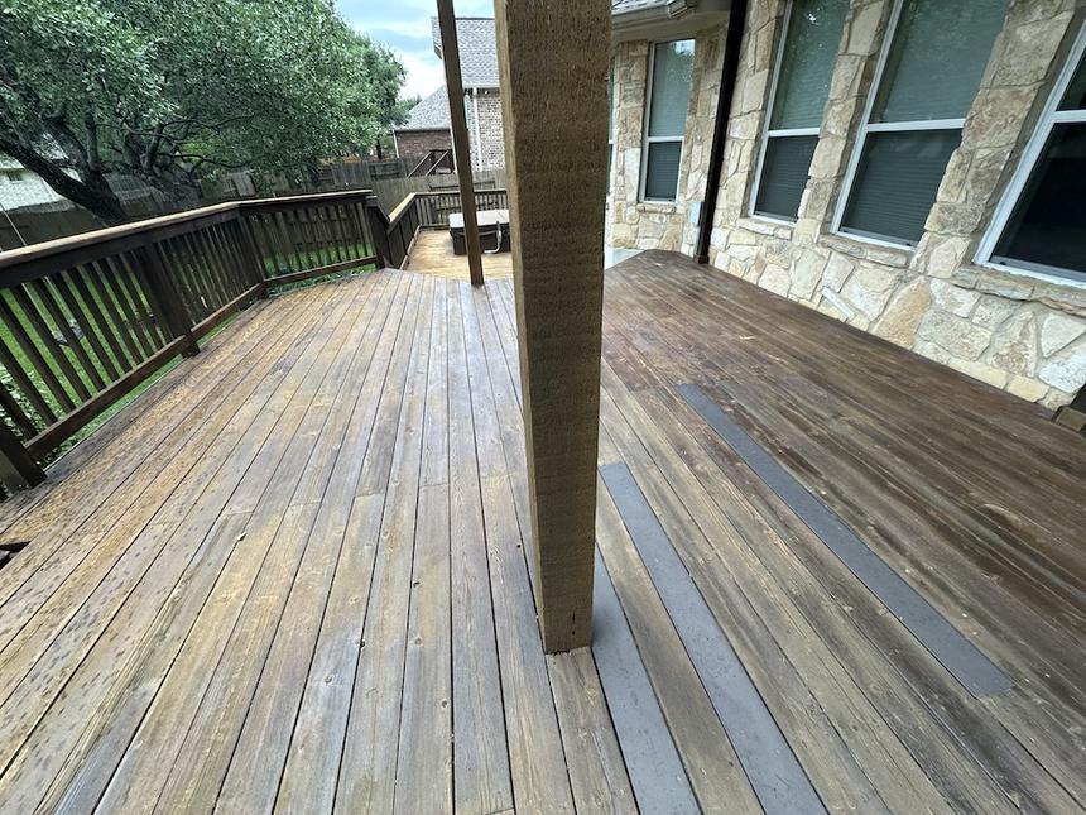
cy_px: 408
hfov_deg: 102.1
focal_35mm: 14
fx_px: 439
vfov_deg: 85.7
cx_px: 543
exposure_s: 1/99
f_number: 2.2
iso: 80
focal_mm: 2.22
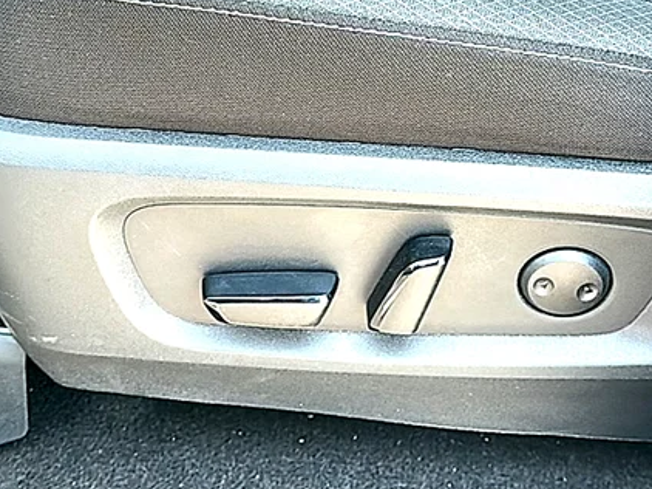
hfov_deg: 26.7
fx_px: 1374
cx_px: 341
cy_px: 126
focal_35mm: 73
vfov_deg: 20.0
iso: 80
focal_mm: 6.86
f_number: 1.78
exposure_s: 1/105
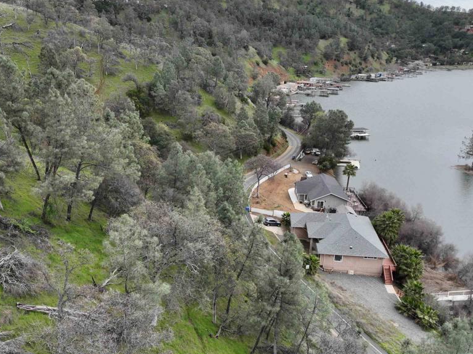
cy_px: 205
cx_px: 208
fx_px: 437
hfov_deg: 56.7
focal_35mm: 32
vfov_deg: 44.0
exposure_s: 1/1600
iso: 200
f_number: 2.8
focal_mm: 12.29
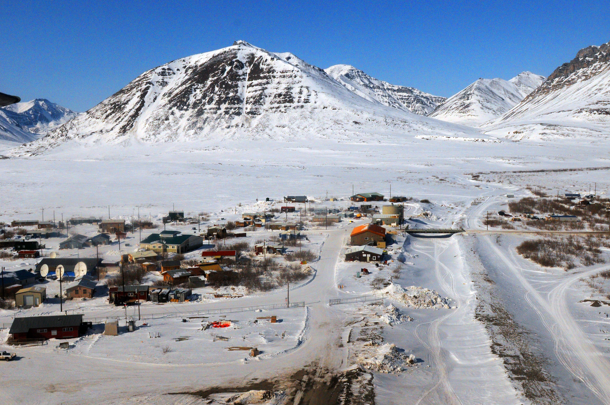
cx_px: 305
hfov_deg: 53.2
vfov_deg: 36.8
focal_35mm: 36
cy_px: 202
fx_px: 609
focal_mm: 24
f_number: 10
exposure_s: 1/6400
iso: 640
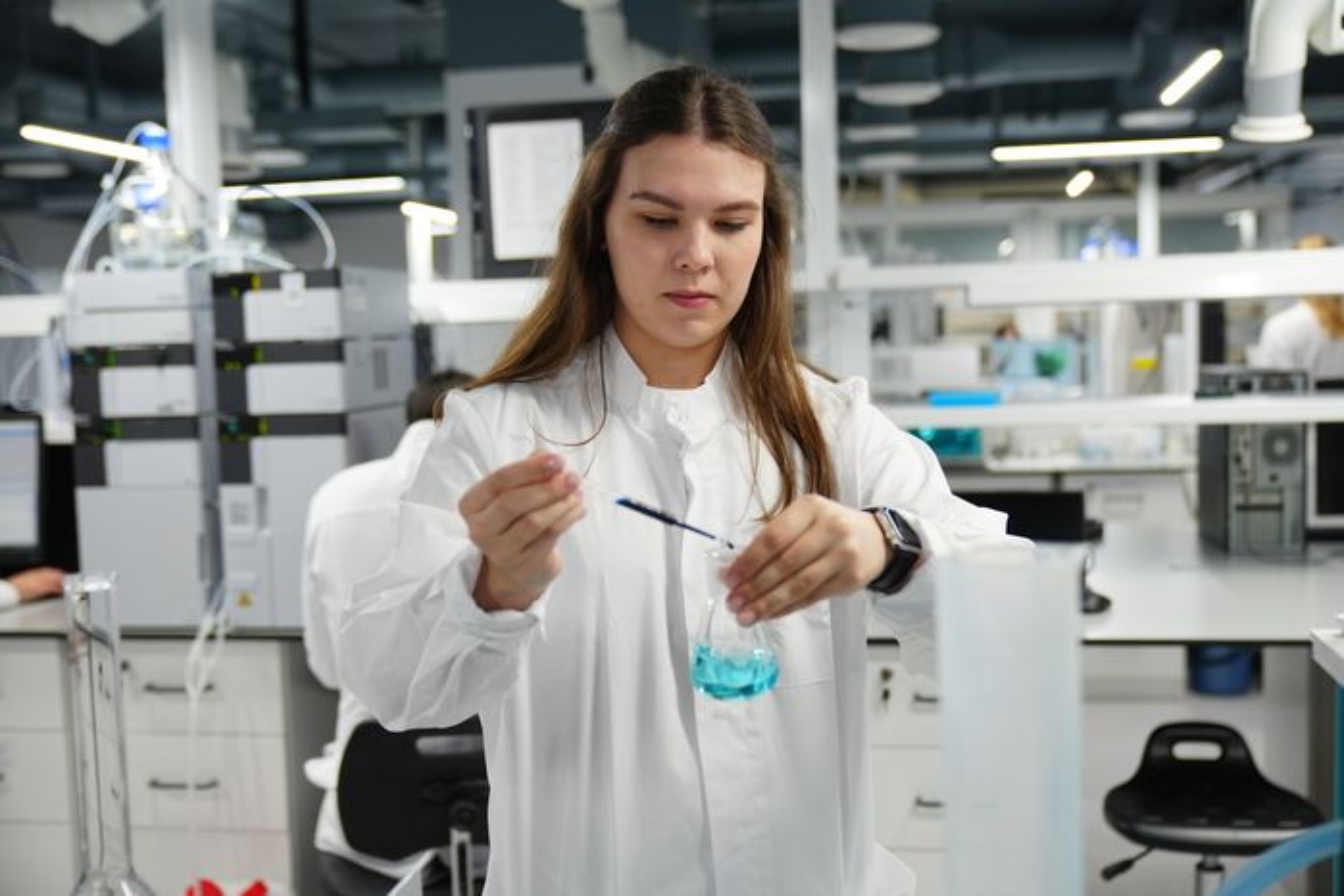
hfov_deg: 48.5
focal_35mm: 40
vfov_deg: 33.4
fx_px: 1493
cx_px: 672
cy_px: 448
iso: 1250
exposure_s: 1/500
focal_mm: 40
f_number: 2.8
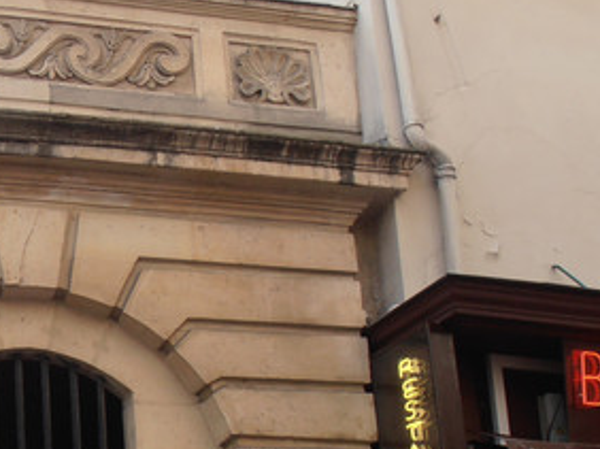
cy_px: 362
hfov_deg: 22.4
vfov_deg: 17.4
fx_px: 1455
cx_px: 4
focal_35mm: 84
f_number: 3.9
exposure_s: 1/160
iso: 80
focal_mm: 6.61
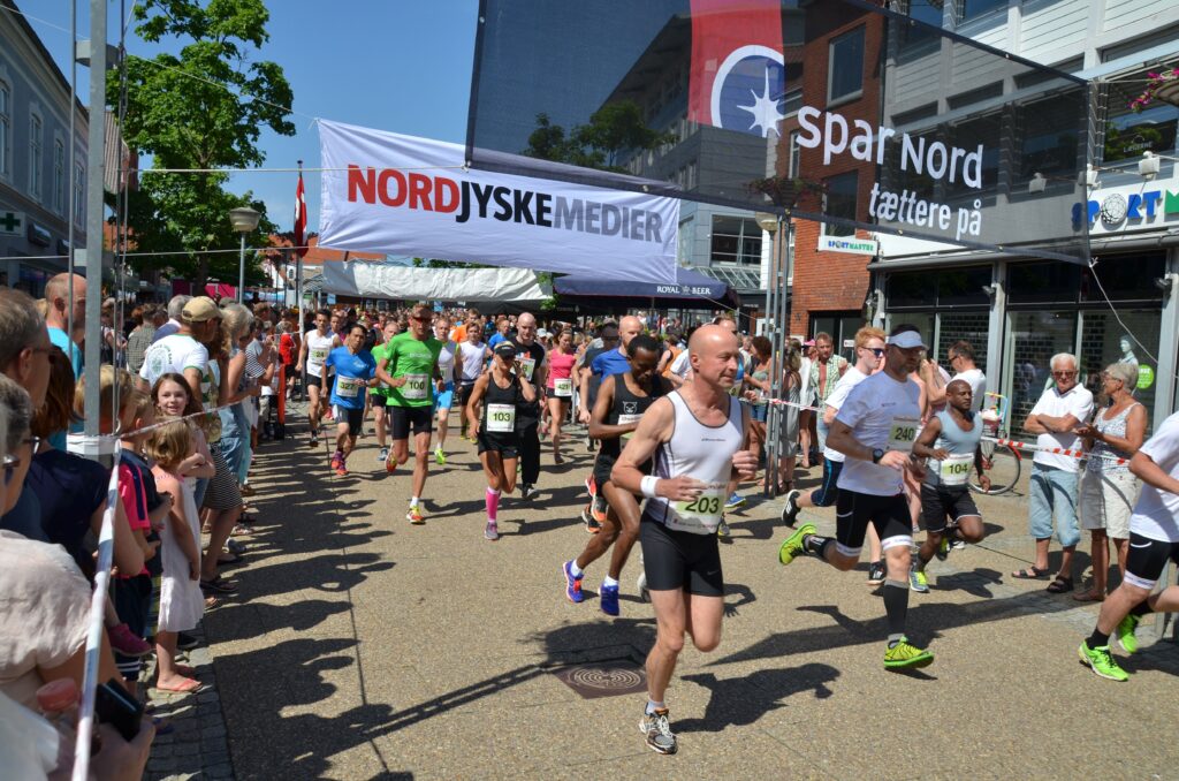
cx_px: 590
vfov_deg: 47.7
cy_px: 390
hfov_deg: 67.5
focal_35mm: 27
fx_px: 882
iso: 125
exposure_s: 1/500
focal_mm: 18
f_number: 9
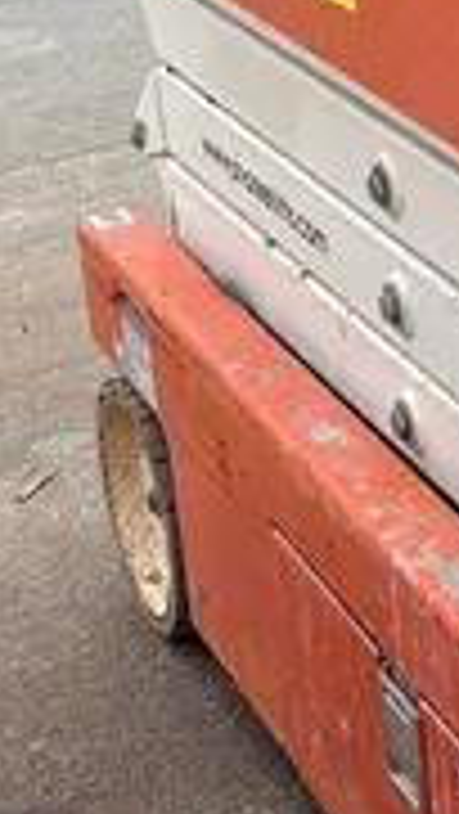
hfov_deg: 9.9
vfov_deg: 18.2
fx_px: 2485
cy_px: 2
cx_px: 864
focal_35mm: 115
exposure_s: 1/1706
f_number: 1.6
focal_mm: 5.96
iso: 50
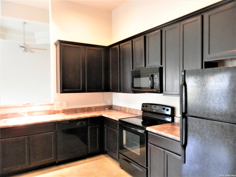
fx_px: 170
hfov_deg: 69.4
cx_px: 118
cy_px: 88
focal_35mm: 25
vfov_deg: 54.9
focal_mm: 4.5
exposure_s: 1/8
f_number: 3
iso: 400
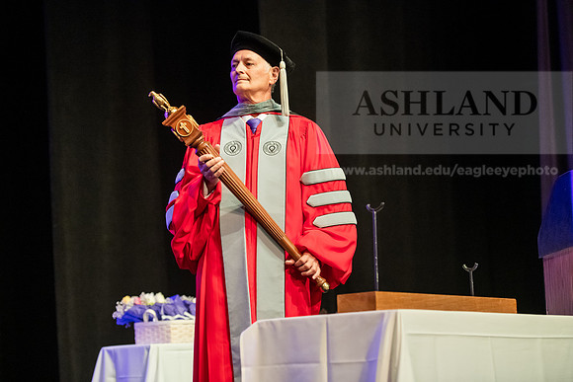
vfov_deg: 13.7
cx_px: 286
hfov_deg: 20.4
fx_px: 1592
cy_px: 191
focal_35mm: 100
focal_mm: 100
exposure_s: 1/200
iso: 4000
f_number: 3.2
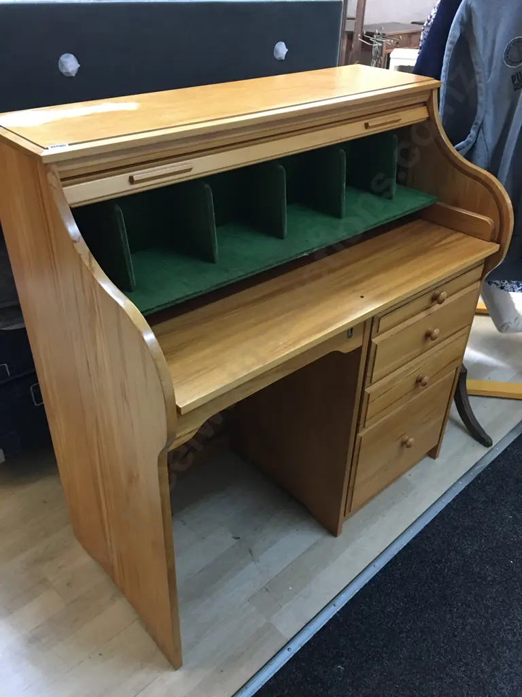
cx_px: 261
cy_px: 348
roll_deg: -0.9
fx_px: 583
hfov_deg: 48.2
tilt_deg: -32.3
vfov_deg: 61.7
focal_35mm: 29
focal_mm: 4.15
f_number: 2.2
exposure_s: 1/17
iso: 125
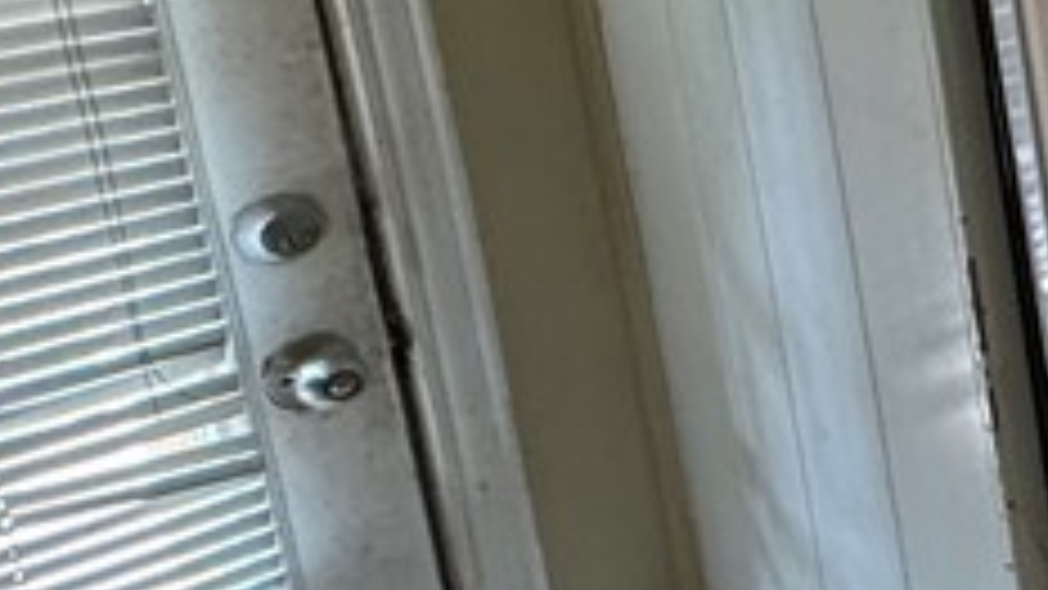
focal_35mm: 67
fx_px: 1862
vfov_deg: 17.3
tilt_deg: -11.3
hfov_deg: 19.1
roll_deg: -0.1
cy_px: -77
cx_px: 2092
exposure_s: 1/60
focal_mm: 2.22
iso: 400
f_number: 2.2
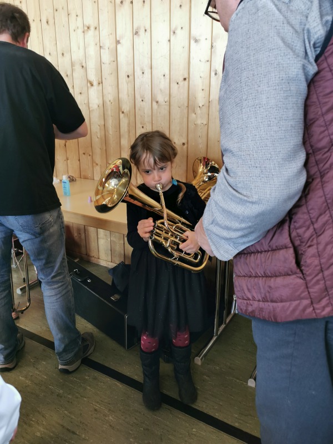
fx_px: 359
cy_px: 222
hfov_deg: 49.7
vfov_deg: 63.4
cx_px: 166
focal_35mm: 28
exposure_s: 1/50
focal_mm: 5.56
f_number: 1.6
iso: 100
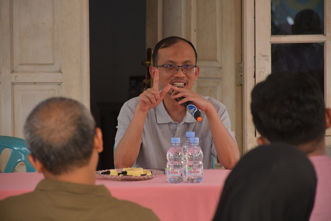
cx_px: 166
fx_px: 1931
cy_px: 110
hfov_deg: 9.8
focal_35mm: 210
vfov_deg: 6.5
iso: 1000
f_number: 5.6
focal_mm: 140
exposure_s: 1/125
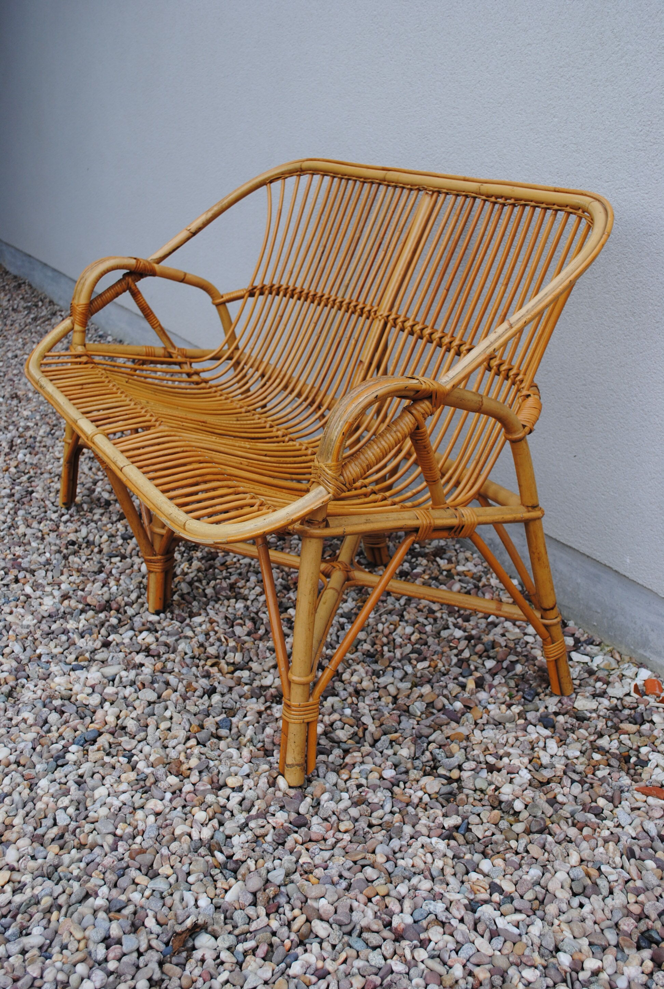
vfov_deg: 53.0
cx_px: 332
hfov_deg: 37.0
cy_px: 494
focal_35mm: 36
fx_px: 991
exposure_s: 1/160
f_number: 5.6
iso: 100
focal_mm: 24
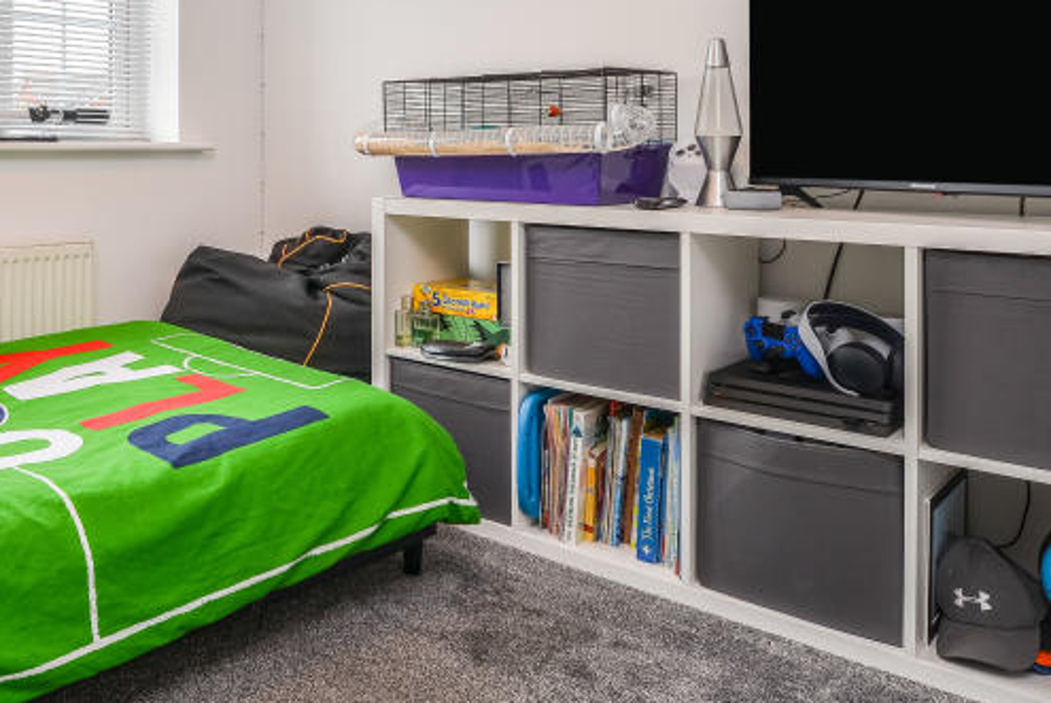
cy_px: 174
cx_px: 151
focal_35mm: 31
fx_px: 906
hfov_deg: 54.3
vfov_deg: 41.2
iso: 200
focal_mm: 15
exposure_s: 1/13
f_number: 10
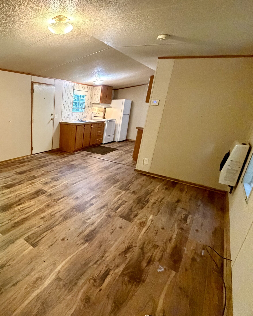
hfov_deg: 63.2
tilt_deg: -17.4
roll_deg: -0.1
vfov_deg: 83.3
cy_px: 159
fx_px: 178
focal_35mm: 19
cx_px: 42
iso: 800
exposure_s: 1/60
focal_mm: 2.22
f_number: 2.2
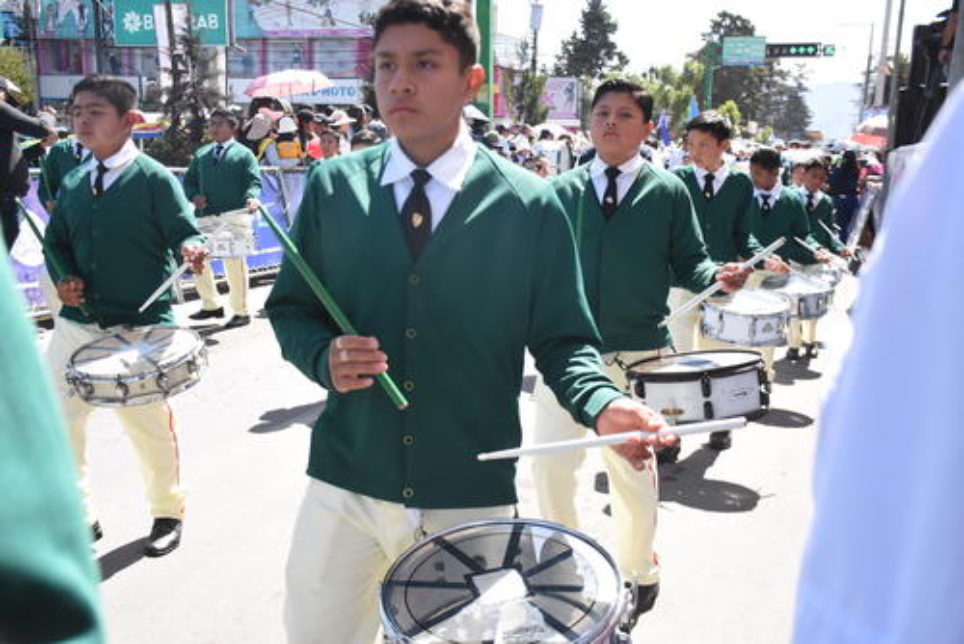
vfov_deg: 34.3
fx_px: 1045
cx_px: 482
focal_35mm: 39
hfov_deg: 49.5
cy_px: 322
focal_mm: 26
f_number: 4
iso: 1600
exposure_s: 1/4000
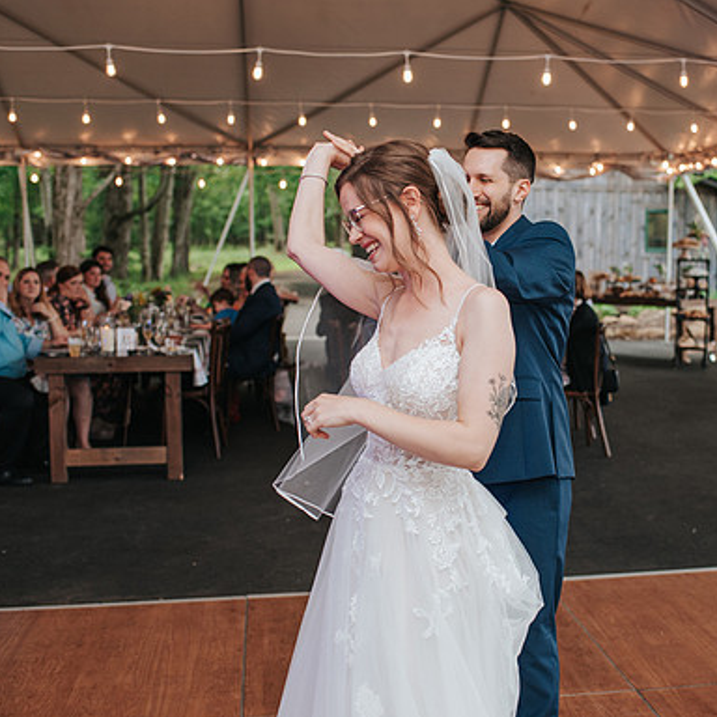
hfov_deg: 33.6
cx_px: 494
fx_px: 1172
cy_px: 359
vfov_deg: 34.0
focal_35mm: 50
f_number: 2.8
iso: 900
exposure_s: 1/200
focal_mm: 35
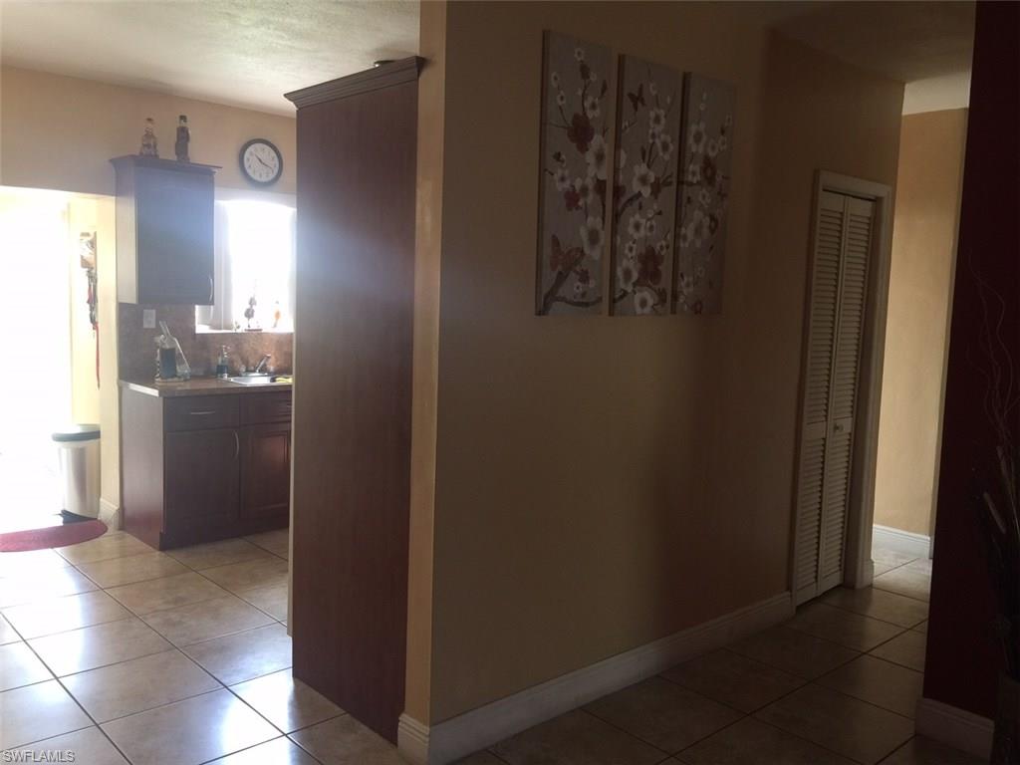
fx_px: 855
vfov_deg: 48.2
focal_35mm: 29
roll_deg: -3.1
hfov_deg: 61.7
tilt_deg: -5.3
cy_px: 382
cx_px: 510
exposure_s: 1/15
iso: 40
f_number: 2.2
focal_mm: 4.15
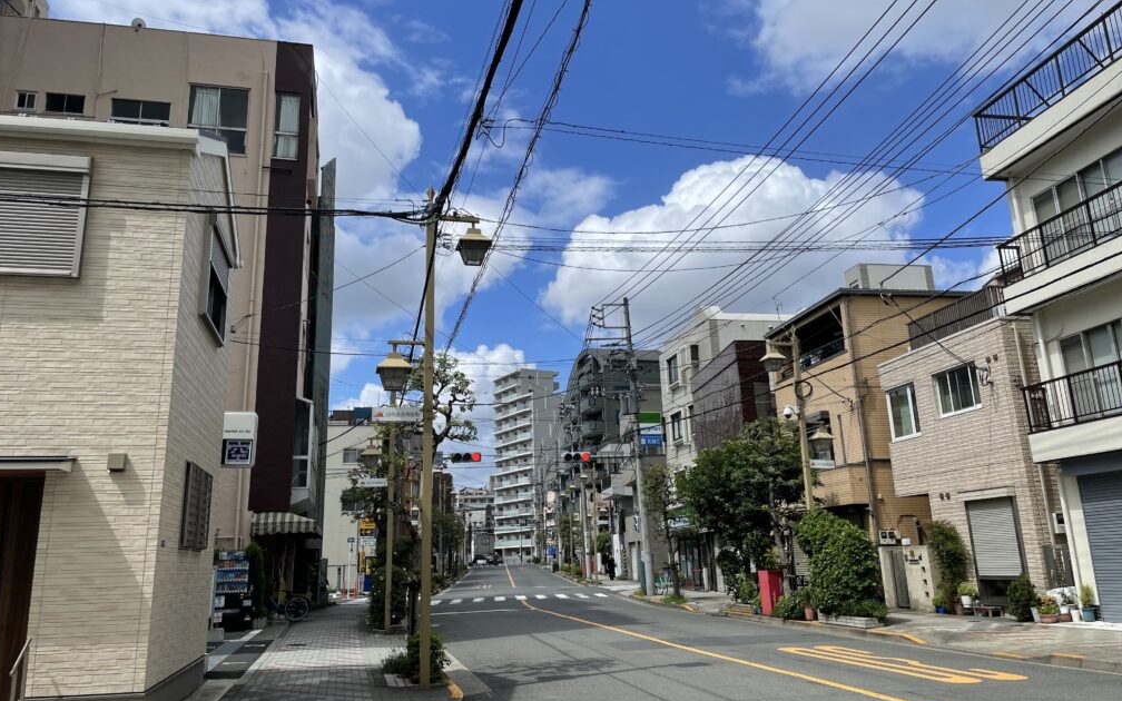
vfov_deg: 44.5
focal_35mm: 28
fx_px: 856
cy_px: 337
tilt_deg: +13.6
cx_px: 561
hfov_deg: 66.5
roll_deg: +1.6
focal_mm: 4.2
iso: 32
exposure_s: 1/4831
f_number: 1.6
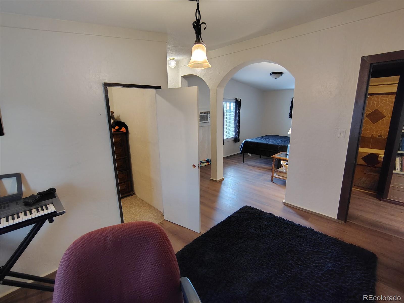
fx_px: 187
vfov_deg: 78.1
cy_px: 152
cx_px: 202
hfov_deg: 94.5
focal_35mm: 16
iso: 770
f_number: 2.2
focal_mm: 2.13
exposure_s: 1/24
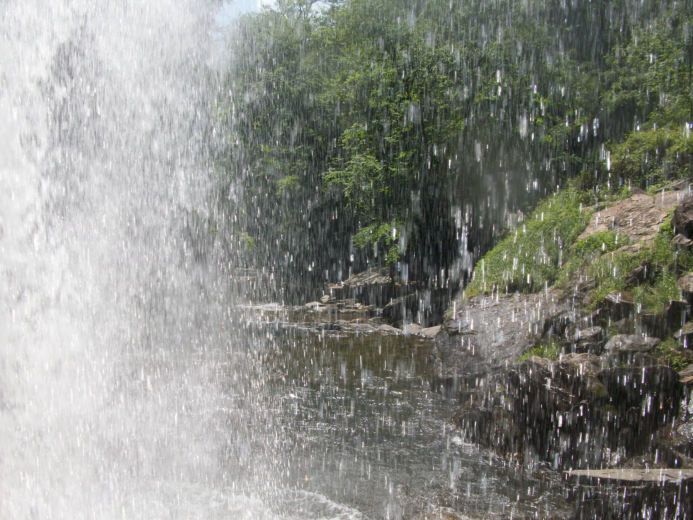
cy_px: 260
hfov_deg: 54.0
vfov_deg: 41.8
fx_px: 681
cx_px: 346
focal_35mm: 34
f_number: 5.5
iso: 64
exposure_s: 1/294
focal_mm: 5.7
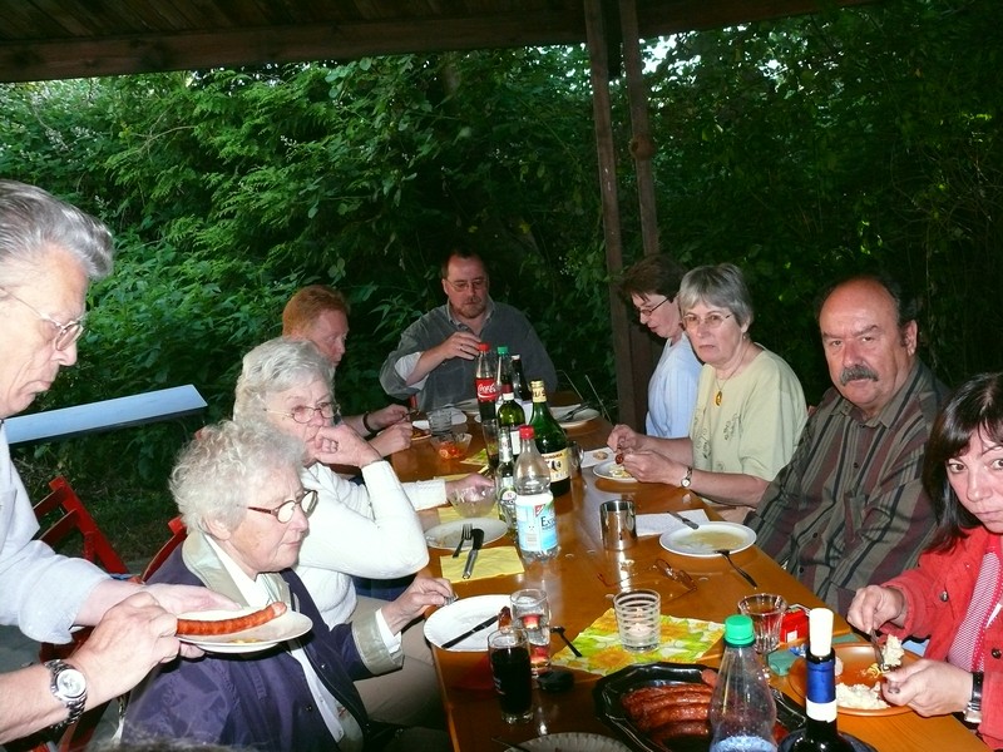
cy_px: 376
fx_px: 1014
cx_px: 502
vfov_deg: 40.7
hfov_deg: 52.6
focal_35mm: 35
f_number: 2.8
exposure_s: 1/320
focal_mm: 7.4
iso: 400
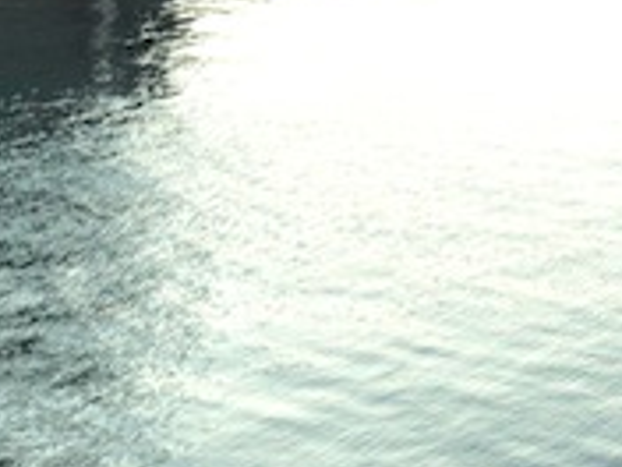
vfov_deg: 12.9
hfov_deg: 18.7
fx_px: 1887
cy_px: -354
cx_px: 382
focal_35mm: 105
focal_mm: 24
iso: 800
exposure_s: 1/20
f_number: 8
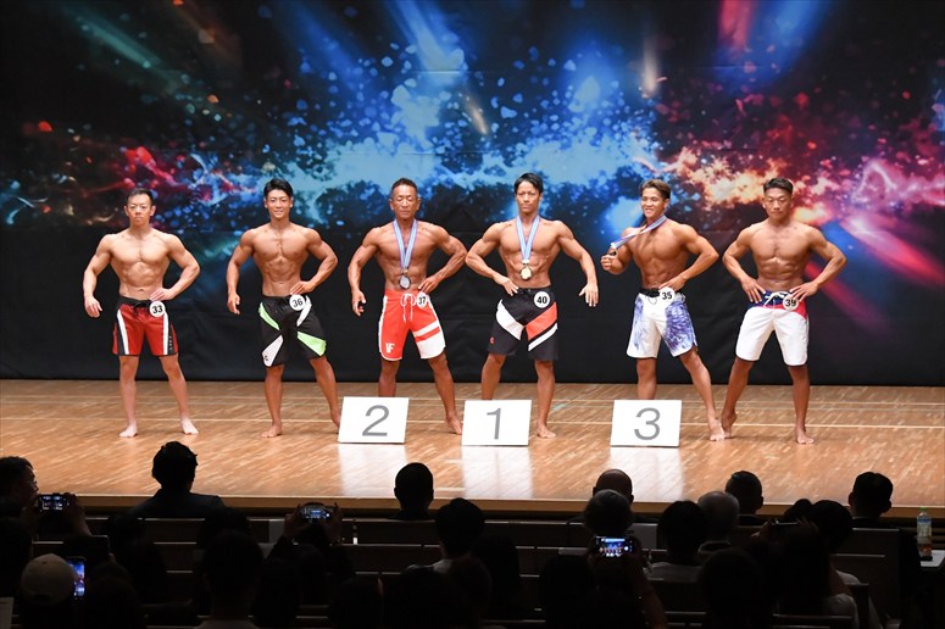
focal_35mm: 138
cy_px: 314
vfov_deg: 9.9
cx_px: 472
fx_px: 3621
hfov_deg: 14.9
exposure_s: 1/400
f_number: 5.6
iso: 8000
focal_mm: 92
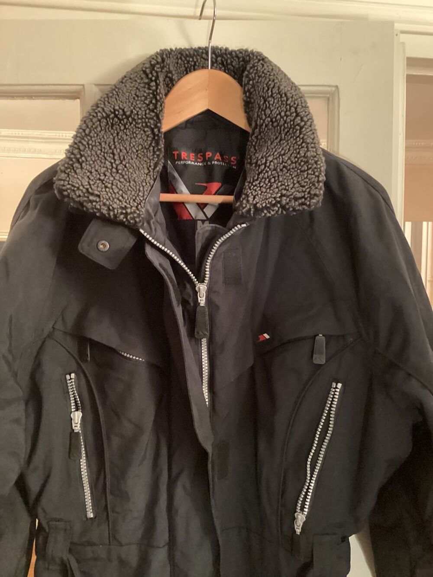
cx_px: 216
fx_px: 517
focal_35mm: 31
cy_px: 288
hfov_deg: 45.4
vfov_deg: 58.3
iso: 800
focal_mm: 3.3
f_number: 2.4
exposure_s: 1/17
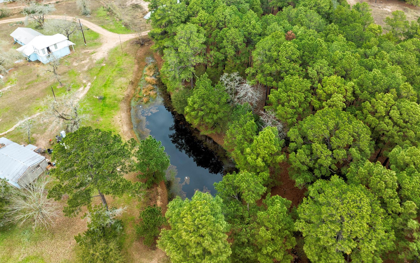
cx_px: 209
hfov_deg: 70.4
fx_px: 298
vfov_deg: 47.4
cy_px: 106
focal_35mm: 26
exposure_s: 1/200
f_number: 2.8
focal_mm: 12.29
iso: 100
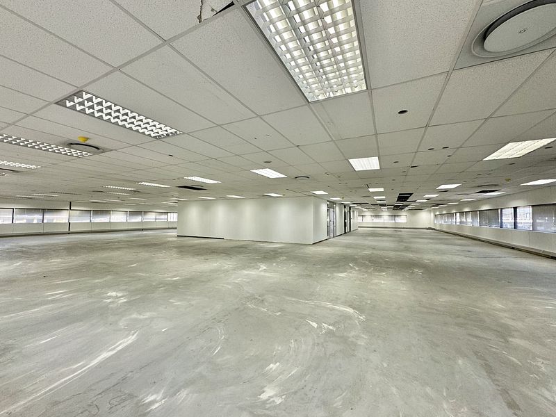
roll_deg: -0.3
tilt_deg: +2.9
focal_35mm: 14
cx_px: 278
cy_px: 208
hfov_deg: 102.1
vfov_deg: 85.7
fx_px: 225
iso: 100
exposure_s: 1/100
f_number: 2.2
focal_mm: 2.22
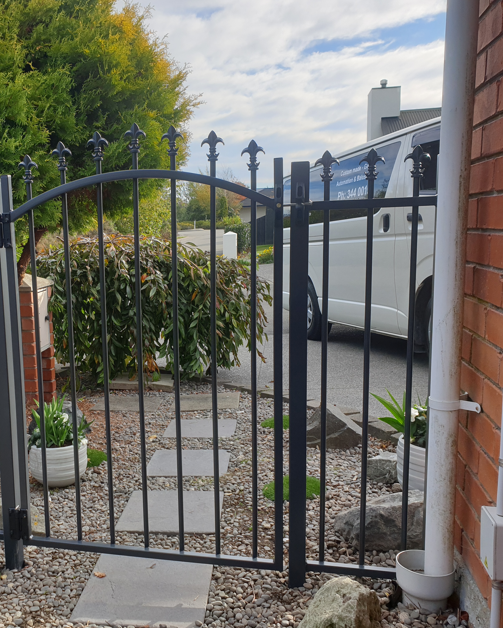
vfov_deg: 52.8
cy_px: 314
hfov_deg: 41.9
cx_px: 117
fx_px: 633
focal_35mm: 34
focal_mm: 4.3
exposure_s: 1/521
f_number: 2.4
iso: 50
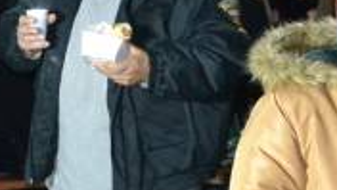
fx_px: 2012
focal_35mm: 225
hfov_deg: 9.4
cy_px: 67
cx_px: -138
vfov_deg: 5.4
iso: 2800
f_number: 4.5
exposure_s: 1/60
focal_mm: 35
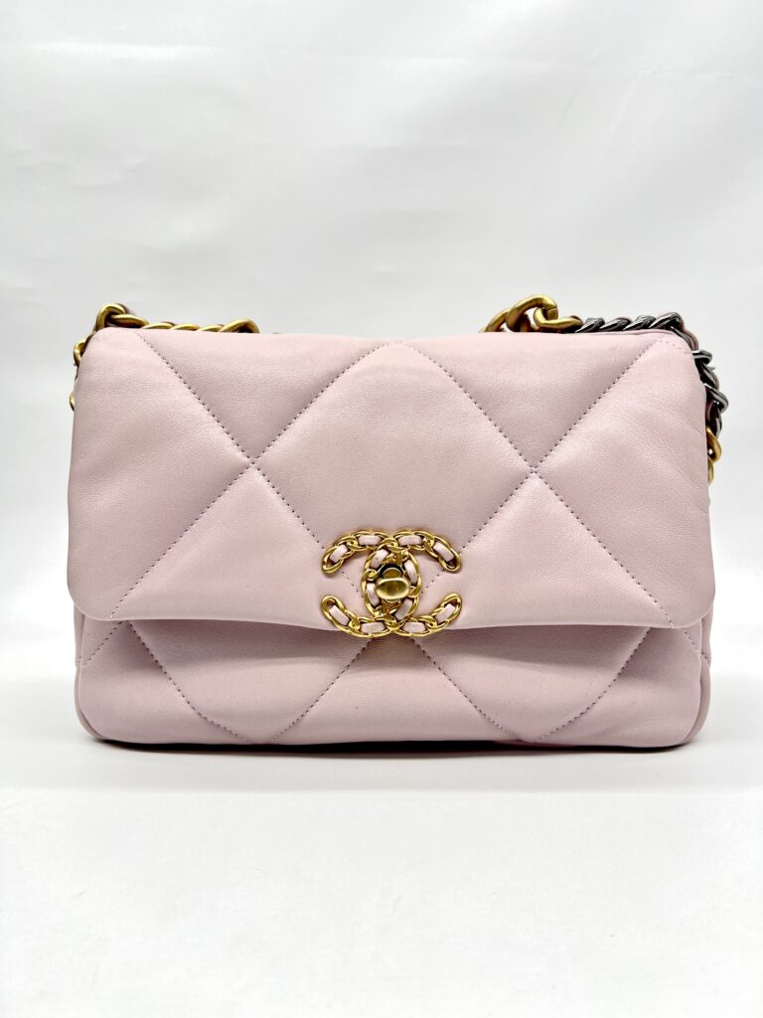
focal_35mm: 26
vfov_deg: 67.3
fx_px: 764
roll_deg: +1.1
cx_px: 382
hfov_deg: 53.1
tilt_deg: -6.0
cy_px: 509
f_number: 1.5
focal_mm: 5.7
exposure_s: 1/166
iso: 50
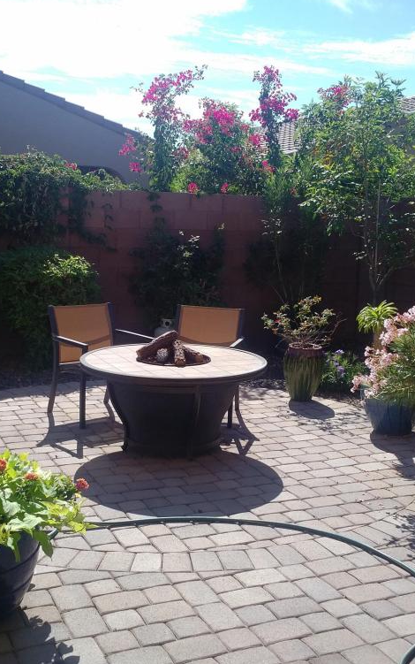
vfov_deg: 50.4
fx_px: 705
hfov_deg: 32.8
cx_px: 214
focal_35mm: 39
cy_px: 328
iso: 50
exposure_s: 1/1093
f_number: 2.2
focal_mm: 4.75
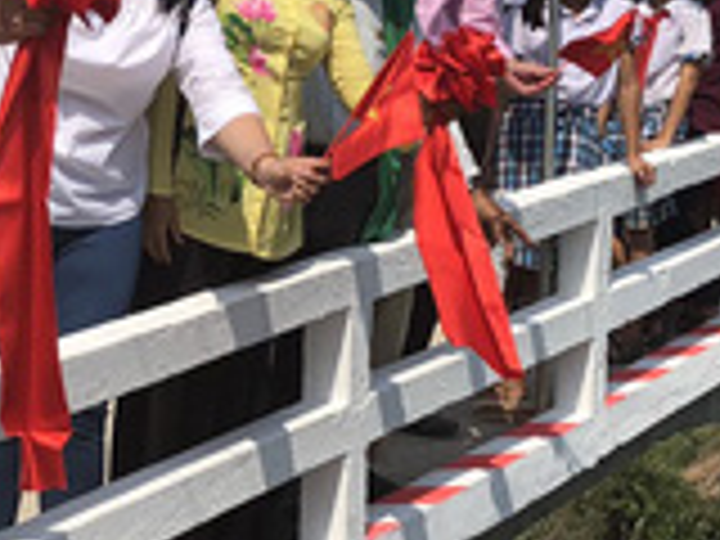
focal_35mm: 116
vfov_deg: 12.8
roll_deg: -2.8
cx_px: 135
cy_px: 256
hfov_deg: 16.8
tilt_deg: +0.6
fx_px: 2413
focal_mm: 3.99
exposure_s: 1/3003
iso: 20
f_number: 1.8
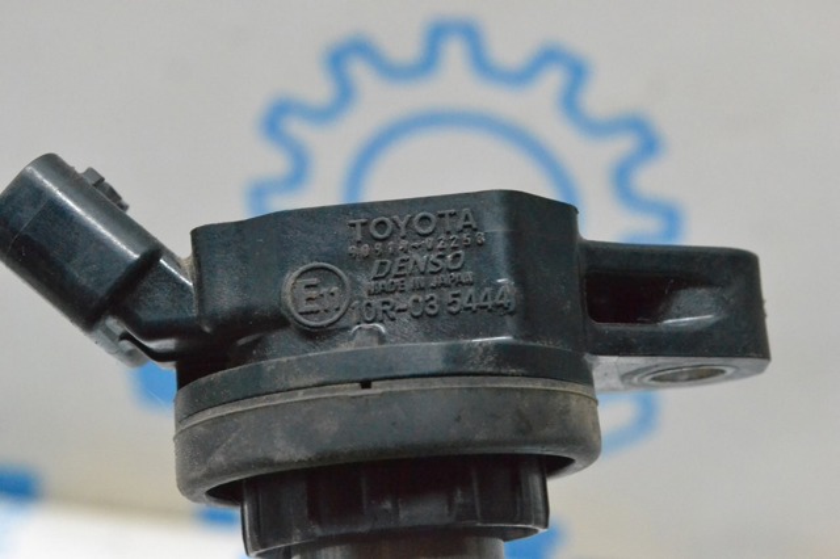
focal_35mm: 82
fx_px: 1924
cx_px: 420
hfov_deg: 24.6
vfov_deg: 16.5
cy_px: 280
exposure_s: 1/100
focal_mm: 55
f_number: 13
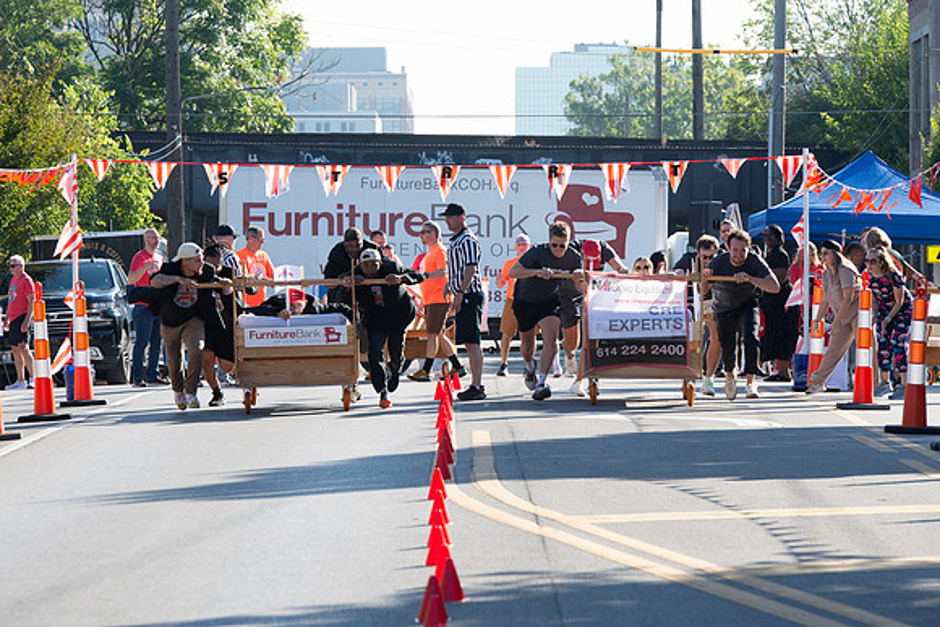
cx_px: 460
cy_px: 285
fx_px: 4768
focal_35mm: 183
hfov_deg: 11.3
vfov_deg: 7.5
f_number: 7.1
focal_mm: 165
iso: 200
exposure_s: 1/250
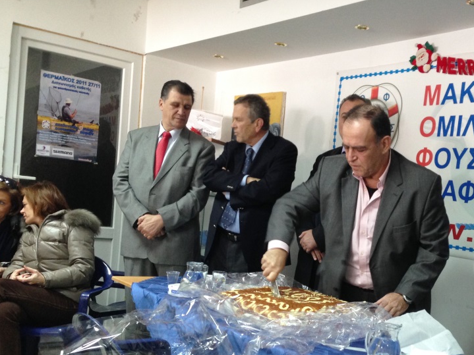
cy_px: 251
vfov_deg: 30.5
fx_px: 643
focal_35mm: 47
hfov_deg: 39.7
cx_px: 332
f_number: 2.4
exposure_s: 1/20
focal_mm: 4.12
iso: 160
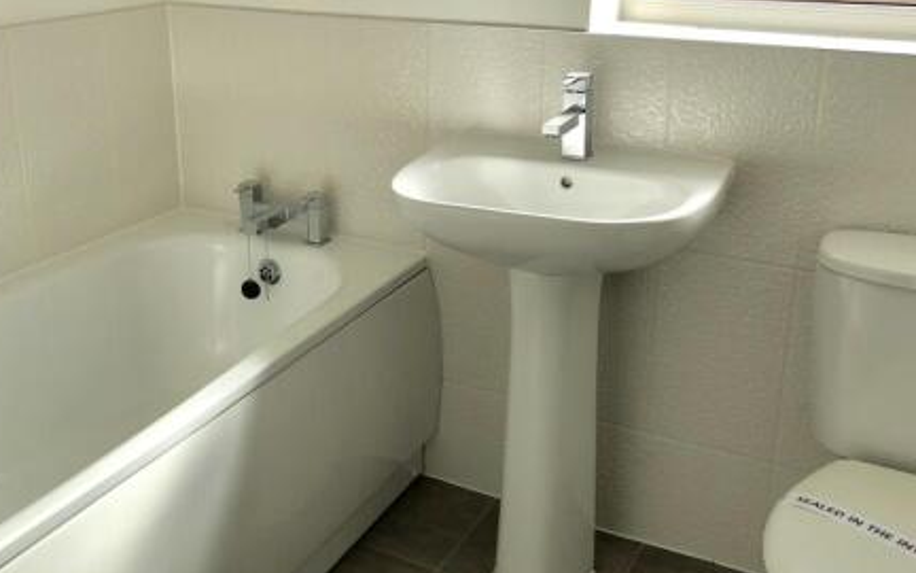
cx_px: 383
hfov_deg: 49.1
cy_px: 207
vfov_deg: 31.8
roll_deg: +0.6
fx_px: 999
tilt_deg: -17.1
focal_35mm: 40
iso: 20
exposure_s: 1/762
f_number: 1.8
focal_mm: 4
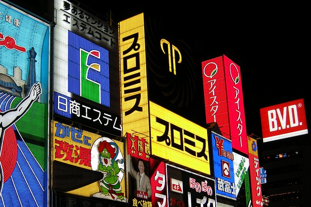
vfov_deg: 23.0
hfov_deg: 34.4
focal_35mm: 58
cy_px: 167
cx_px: 120
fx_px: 501
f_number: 3
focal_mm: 7.5
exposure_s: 1/68
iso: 64
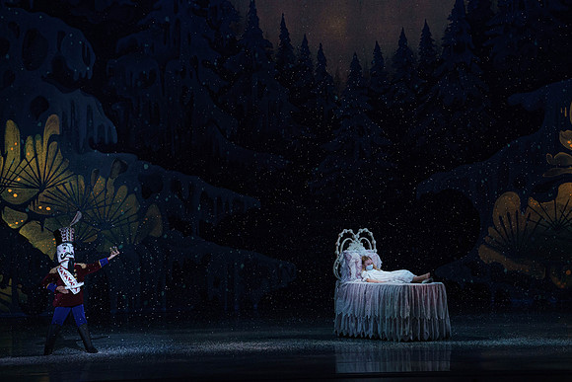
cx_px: 286
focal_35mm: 168
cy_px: 191
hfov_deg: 12.2
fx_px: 2670
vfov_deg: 8.2
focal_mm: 168
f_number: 5
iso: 5000
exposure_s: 1/320
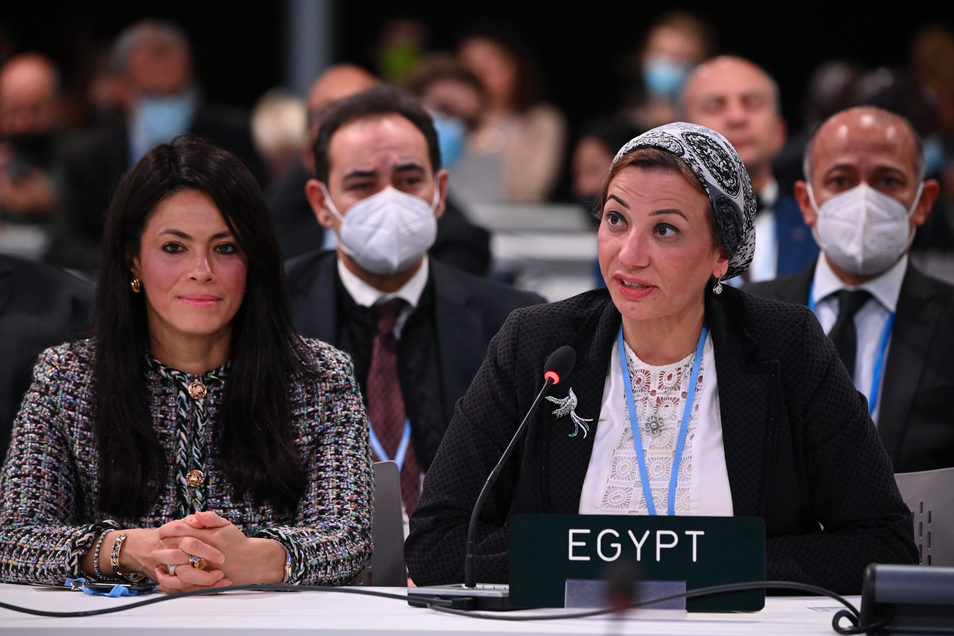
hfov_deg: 6.4
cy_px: 317
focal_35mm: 321
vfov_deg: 4.3
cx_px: 478
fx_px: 8505
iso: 6400
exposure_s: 1/200
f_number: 5.6
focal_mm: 320
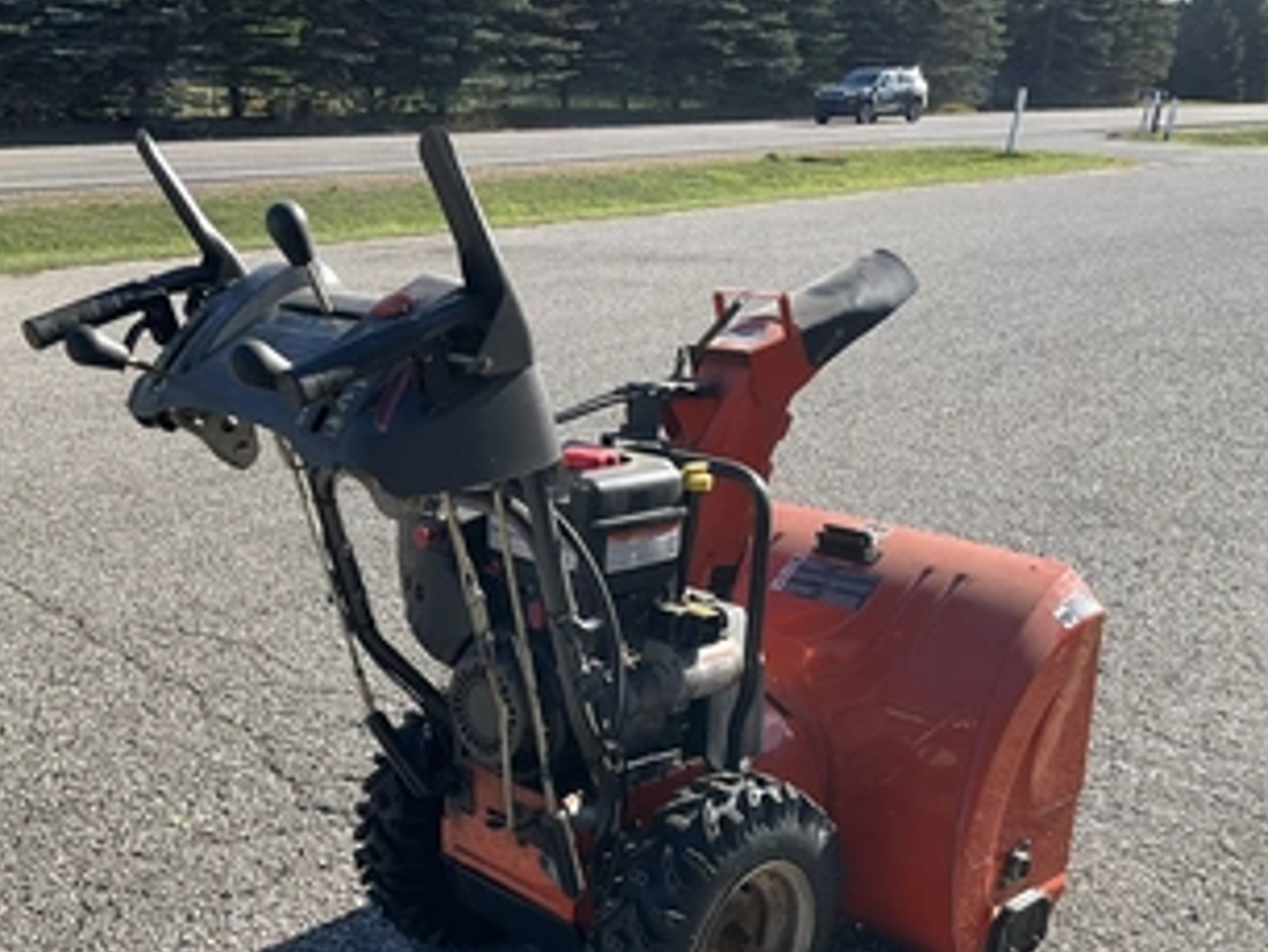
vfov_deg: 37.5
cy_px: 599
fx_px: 1393
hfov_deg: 48.9
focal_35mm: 38
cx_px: 574
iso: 25
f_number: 1.8
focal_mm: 3
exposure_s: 1/898
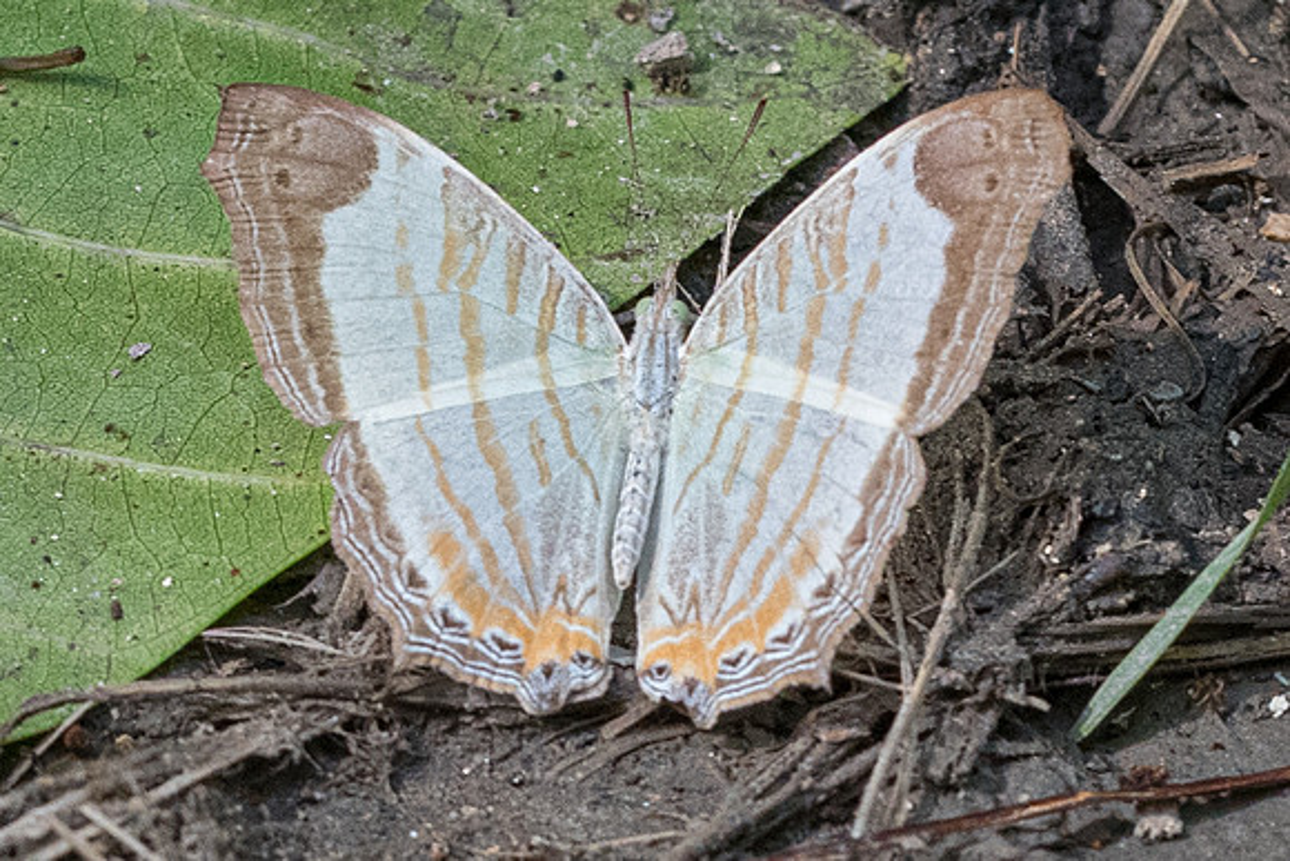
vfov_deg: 1.3
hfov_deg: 2.0
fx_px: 37546
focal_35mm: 1048
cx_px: 691
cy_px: 393
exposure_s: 1/640
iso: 1000
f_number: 6.3
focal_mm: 150
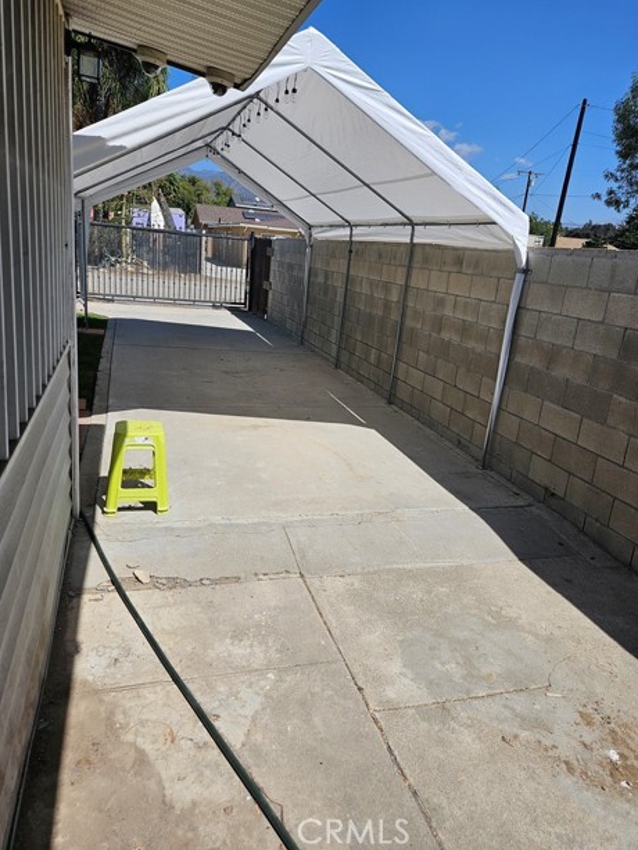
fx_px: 590
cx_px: 318
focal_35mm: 24
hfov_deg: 56.8
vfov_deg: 71.6
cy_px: 408
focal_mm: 5.4
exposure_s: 1/2643
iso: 25
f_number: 1.8
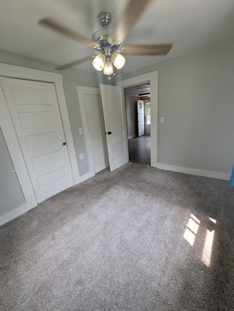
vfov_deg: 106.1
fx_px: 117
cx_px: 117
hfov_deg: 90.0
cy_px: 156
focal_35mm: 13
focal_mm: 1.95
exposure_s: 1/139
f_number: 2.2
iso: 52
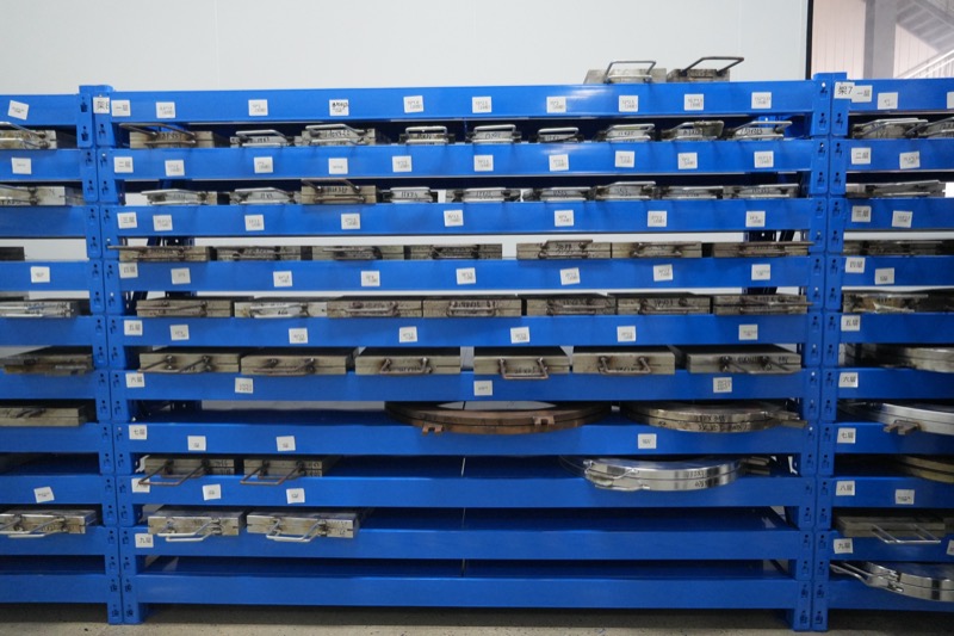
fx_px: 715
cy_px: 318
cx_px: 477
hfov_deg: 67.4
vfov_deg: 47.9
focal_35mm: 27
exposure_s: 1/125
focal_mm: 18
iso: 3200
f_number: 3.5
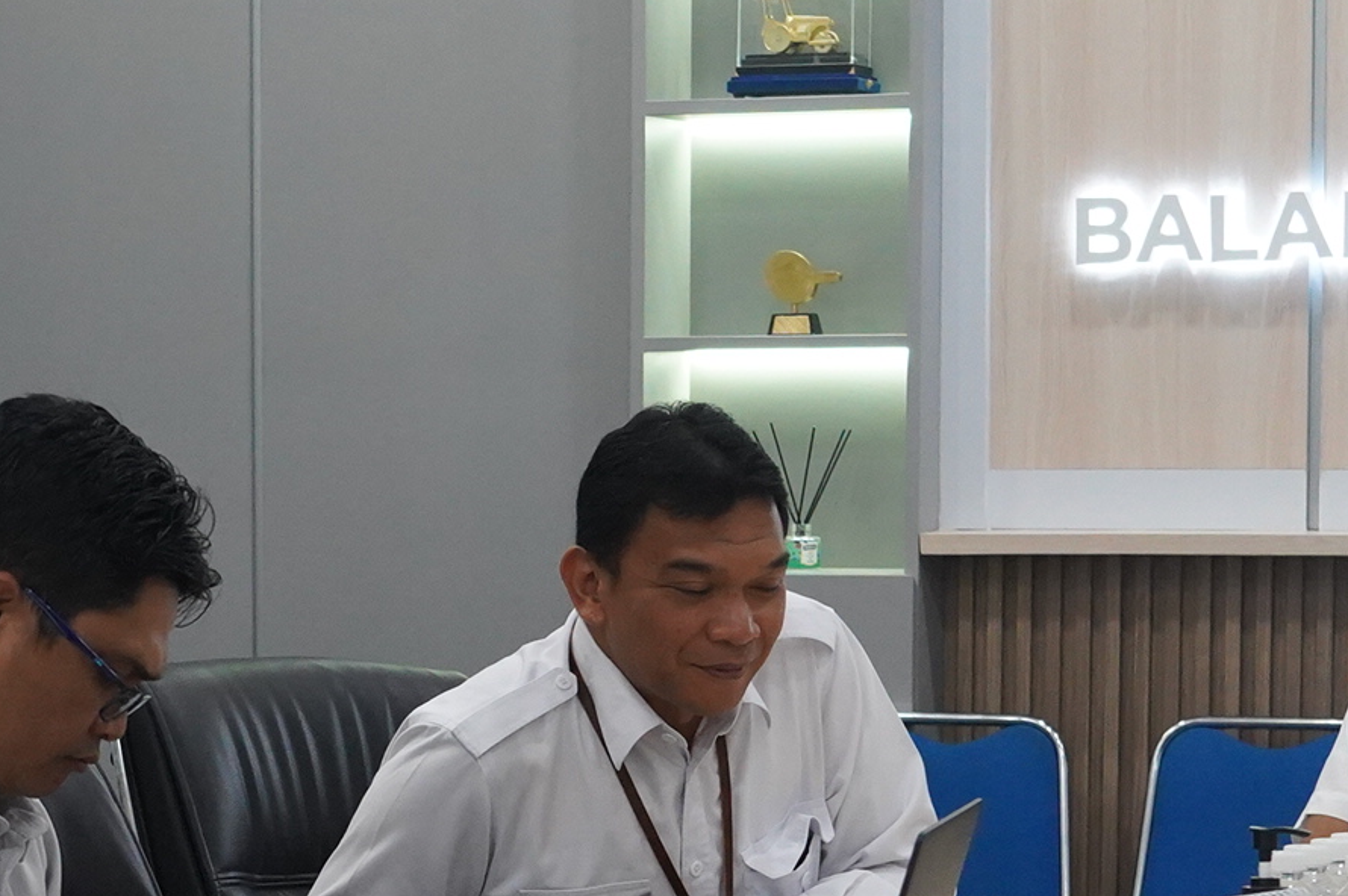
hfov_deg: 14.3
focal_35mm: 142
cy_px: 938
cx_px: 32
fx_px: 5313
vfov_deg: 9.6
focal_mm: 42
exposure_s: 1/250
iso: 4000
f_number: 5.6
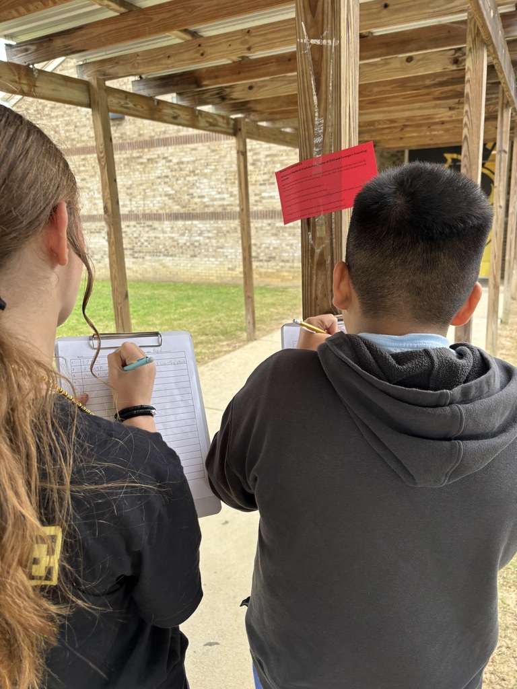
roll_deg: +0.1
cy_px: 344
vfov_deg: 67.3
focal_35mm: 26
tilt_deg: -14.2
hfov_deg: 53.1
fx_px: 518
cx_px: 258
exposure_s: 1/121
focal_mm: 5.96
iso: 40
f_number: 1.6
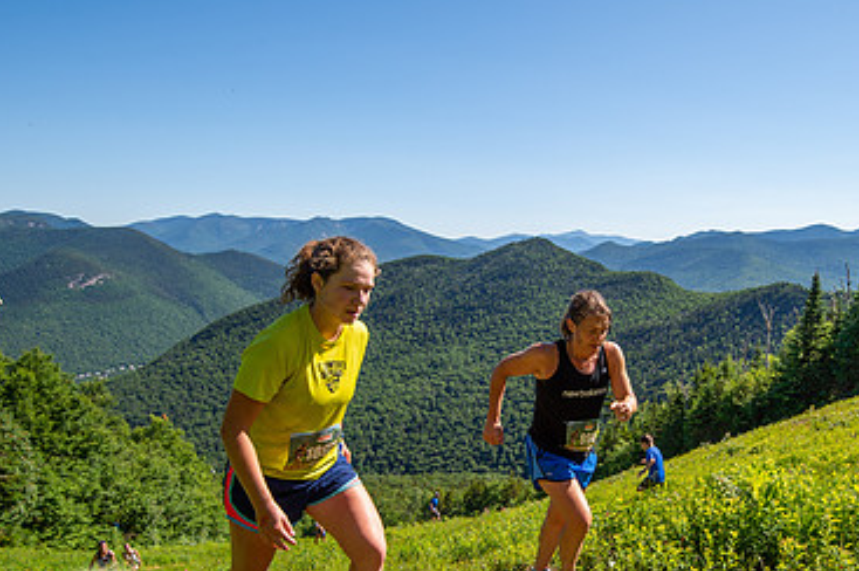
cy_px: 391
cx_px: 557
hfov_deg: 60.8
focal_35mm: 30
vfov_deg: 42.8
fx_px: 715
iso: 100
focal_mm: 19
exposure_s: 1/500
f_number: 5
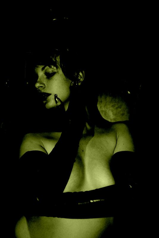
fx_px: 357
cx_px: 80
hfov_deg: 25.1
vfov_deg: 36.8
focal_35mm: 54
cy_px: 119
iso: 200
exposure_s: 1/15
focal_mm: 36
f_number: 5.6
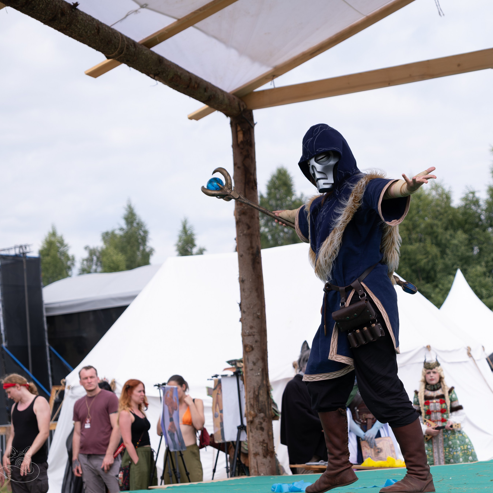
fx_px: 1370
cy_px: 248
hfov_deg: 20.3
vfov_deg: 20.4
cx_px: 360
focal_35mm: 85
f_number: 3.2
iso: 160
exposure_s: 1/1250
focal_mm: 44.1
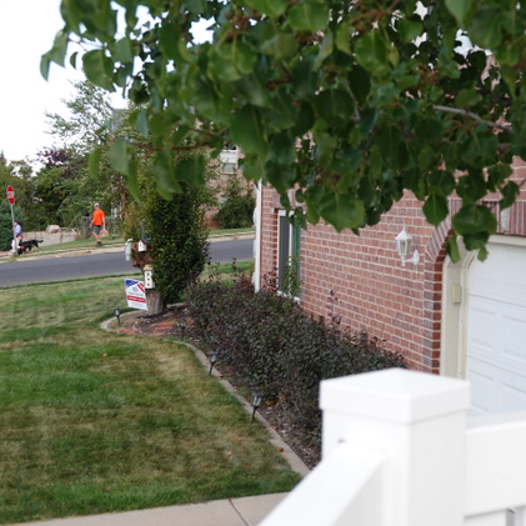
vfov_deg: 27.7
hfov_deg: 27.4
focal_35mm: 62
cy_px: 264
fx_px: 1066
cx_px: 384
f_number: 3.5
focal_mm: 17.55
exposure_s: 1/250
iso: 100
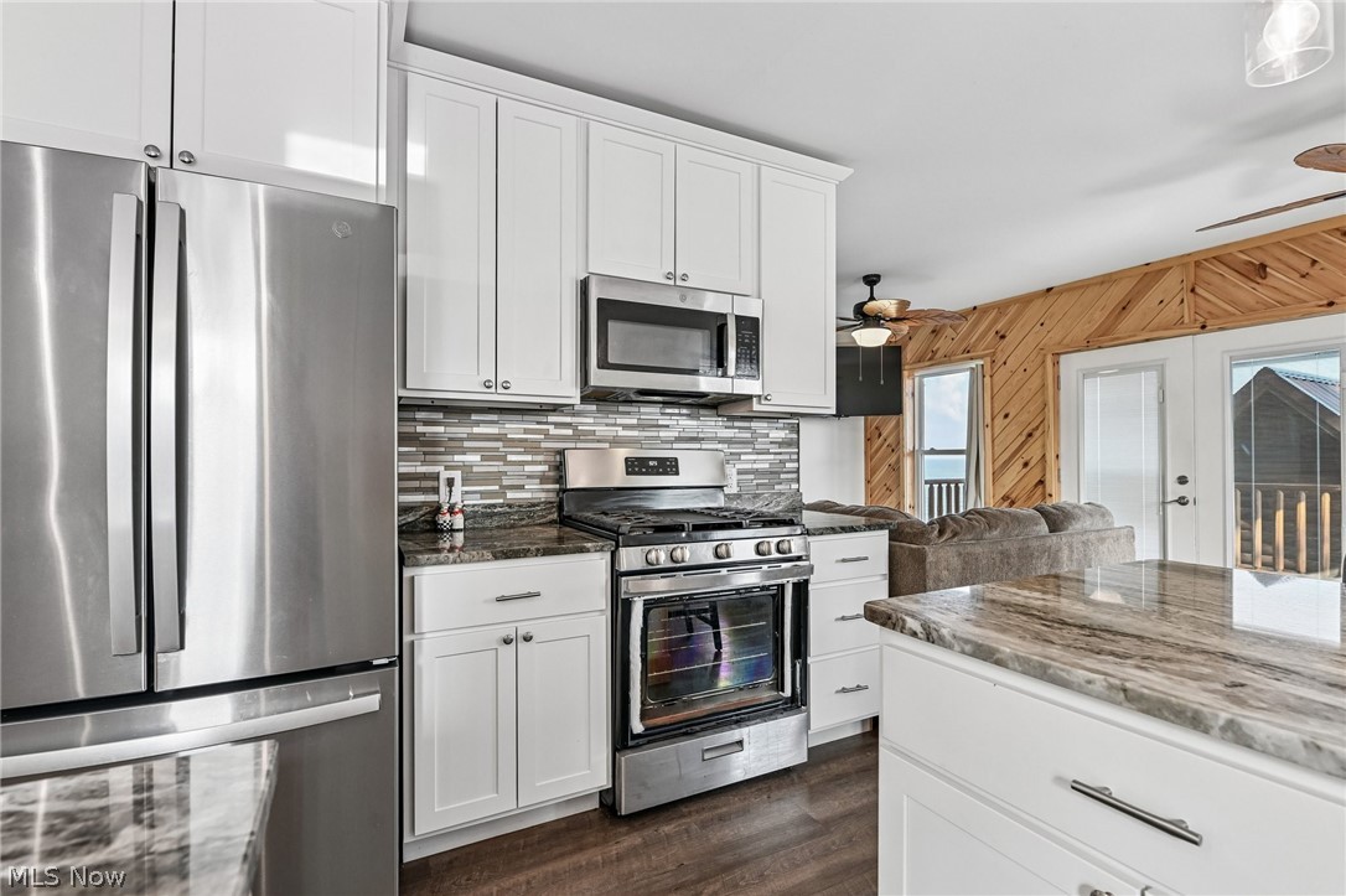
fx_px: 598
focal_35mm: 16
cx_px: 673
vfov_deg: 73.7
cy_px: 448
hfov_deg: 96.8
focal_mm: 16
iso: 1000
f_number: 6.3
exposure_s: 1/400
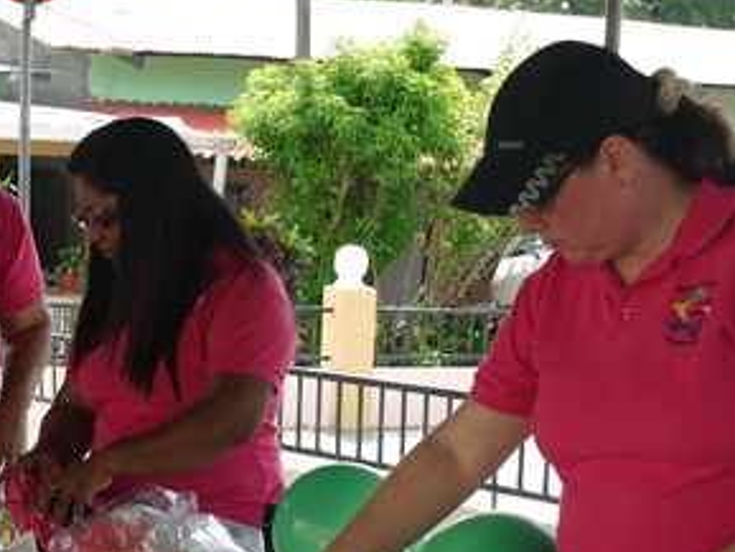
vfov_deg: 15.8
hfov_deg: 20.9
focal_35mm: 93
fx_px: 1975
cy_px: 463
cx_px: 173
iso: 100
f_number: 5.6
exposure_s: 1/160
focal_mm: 21
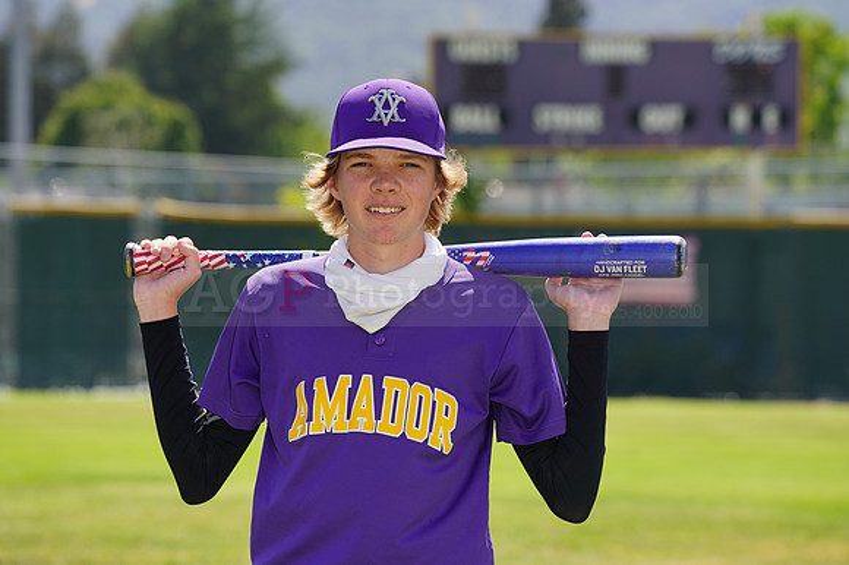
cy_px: 282
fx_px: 5067
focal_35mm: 215
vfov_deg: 6.4
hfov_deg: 9.6
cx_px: 424
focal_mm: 215
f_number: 8
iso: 100
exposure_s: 1/250
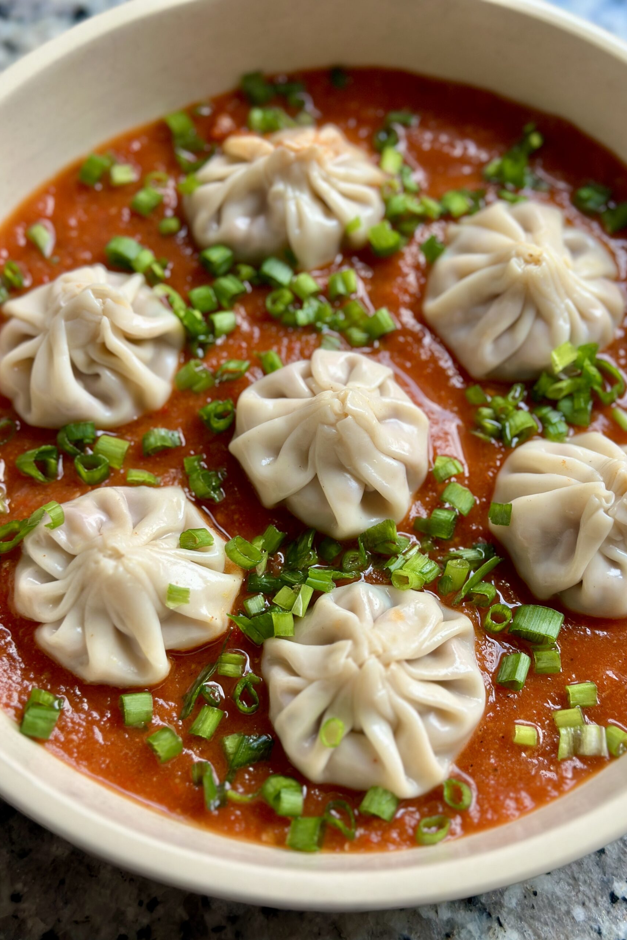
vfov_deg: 39.6
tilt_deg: -68.2
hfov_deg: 27.0
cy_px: 470
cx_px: 344
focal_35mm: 50
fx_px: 1306
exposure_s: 1/499
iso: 80
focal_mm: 6.86
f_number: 1.78
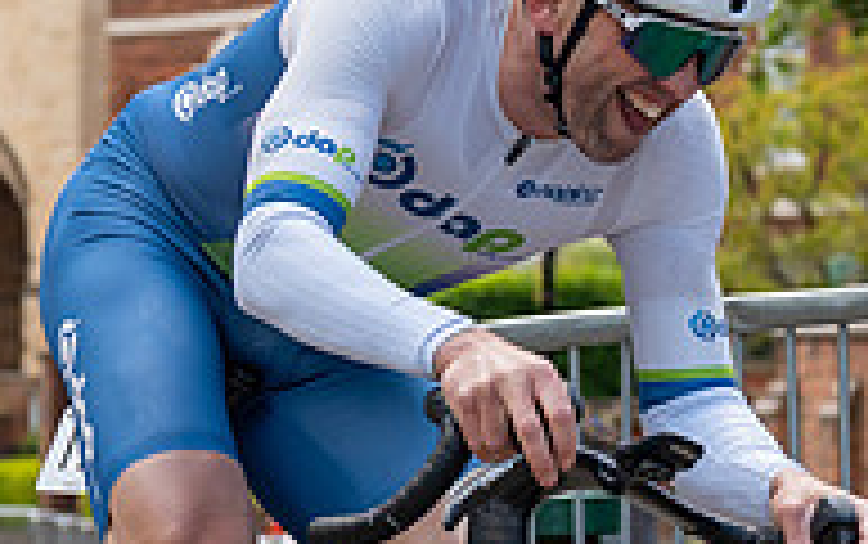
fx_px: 6629
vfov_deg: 4.7
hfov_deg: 7.5
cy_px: -3
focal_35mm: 280
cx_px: 541
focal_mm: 70
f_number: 5
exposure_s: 1/1000
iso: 640
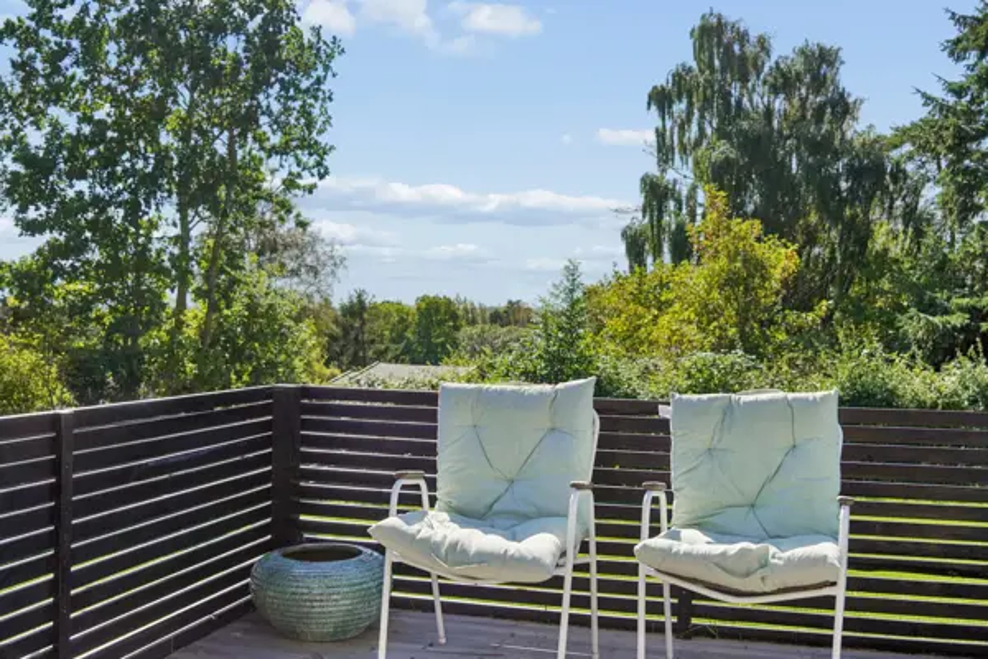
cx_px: 494
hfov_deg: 51.3
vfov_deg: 35.5
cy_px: 330
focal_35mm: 38
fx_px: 1029
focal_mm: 25
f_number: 4
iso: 200
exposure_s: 1/3200
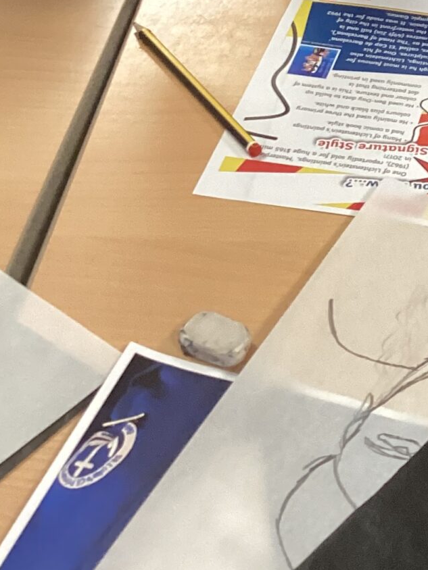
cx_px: 431
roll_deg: +2.0
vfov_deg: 20.0
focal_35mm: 94
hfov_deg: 15.4
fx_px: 1550
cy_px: -50
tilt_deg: -32.5
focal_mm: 3.3
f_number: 2.4
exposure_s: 1/50
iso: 160
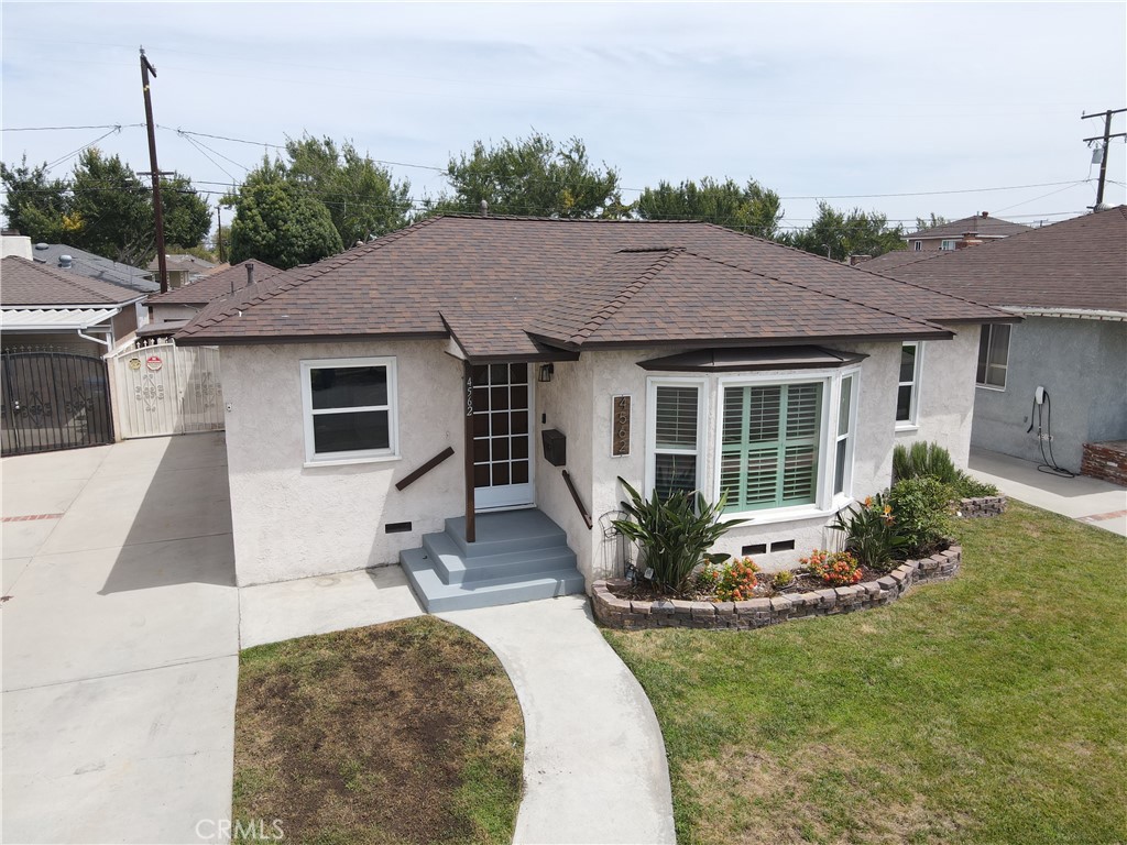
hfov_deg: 71.6
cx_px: 564
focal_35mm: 24
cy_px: 422
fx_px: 781
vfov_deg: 56.8
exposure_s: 1/40
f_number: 2.8
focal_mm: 4.5
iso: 100
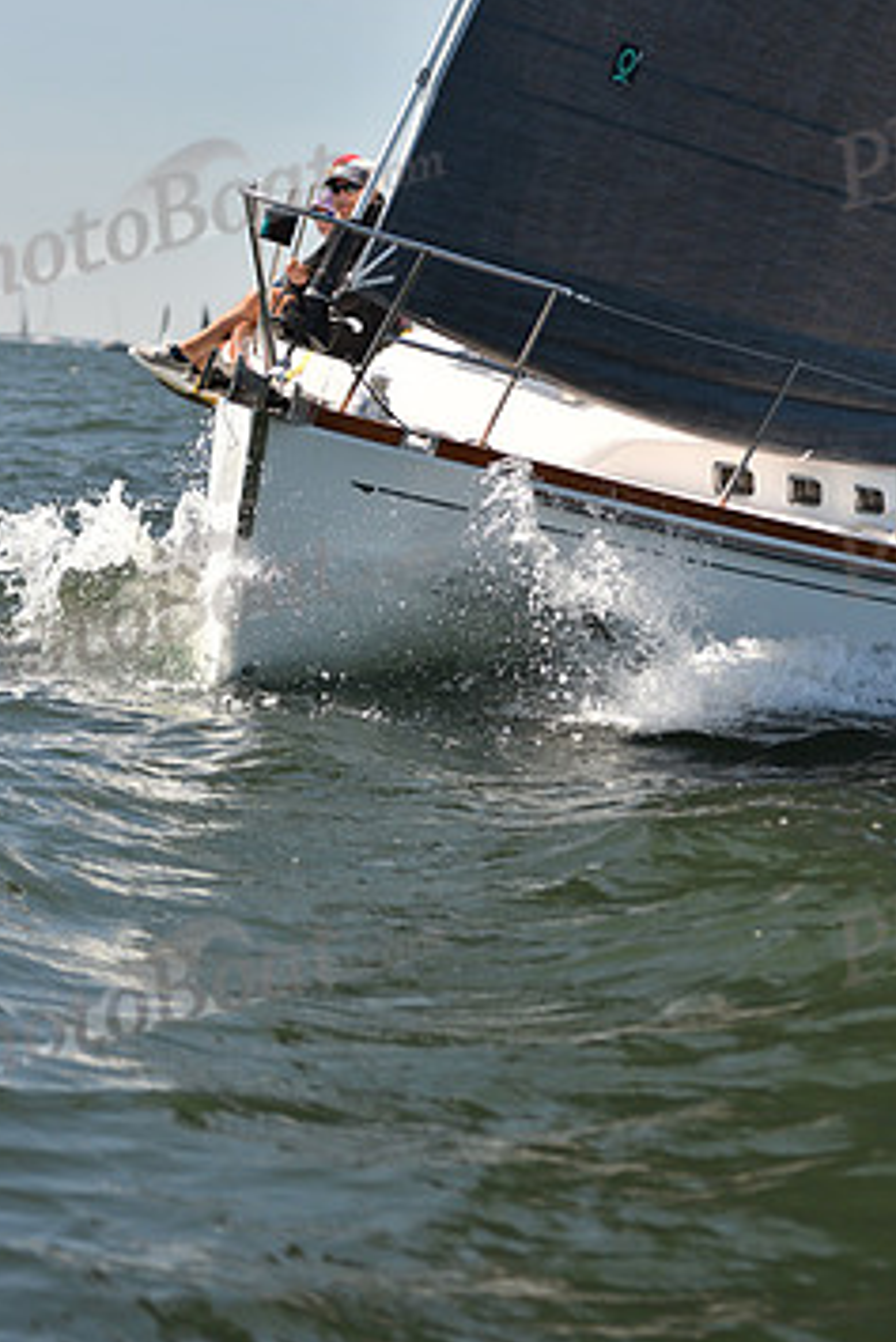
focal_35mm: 139
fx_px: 5184
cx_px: 641
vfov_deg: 14.7
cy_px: 363
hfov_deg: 9.9
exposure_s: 1/1250
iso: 250
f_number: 2.8
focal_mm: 85
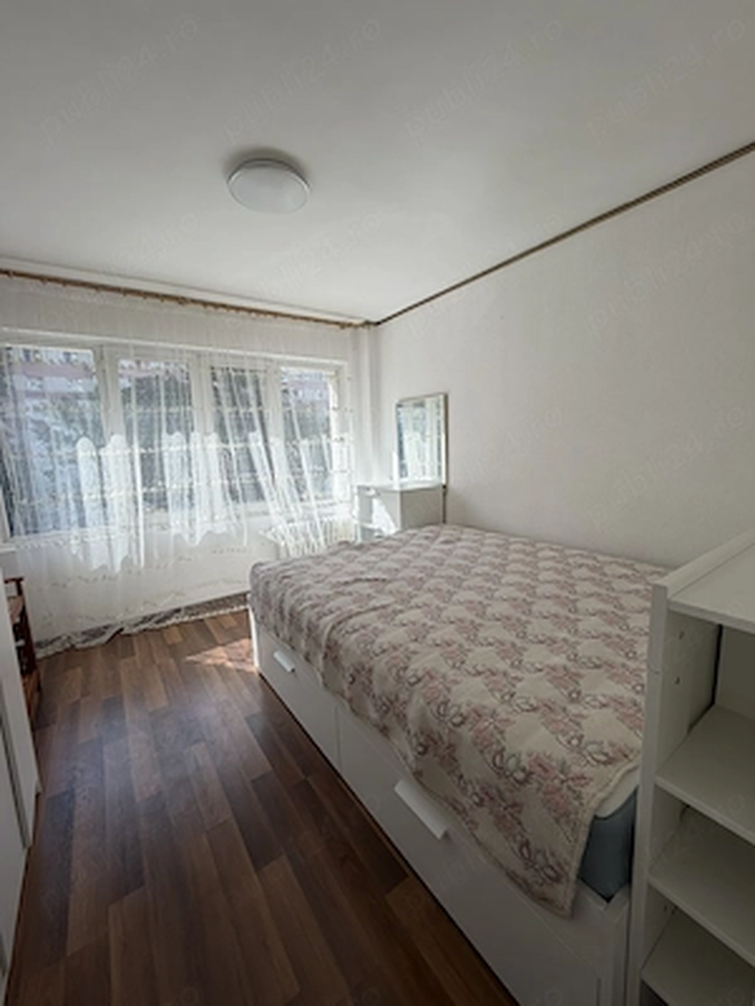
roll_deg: +1.9
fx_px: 407
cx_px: 378
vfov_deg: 102.1
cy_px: 503
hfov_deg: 85.7
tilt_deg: -8.4
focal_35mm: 14
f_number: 2.2
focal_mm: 2.22
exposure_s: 1/502
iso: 64
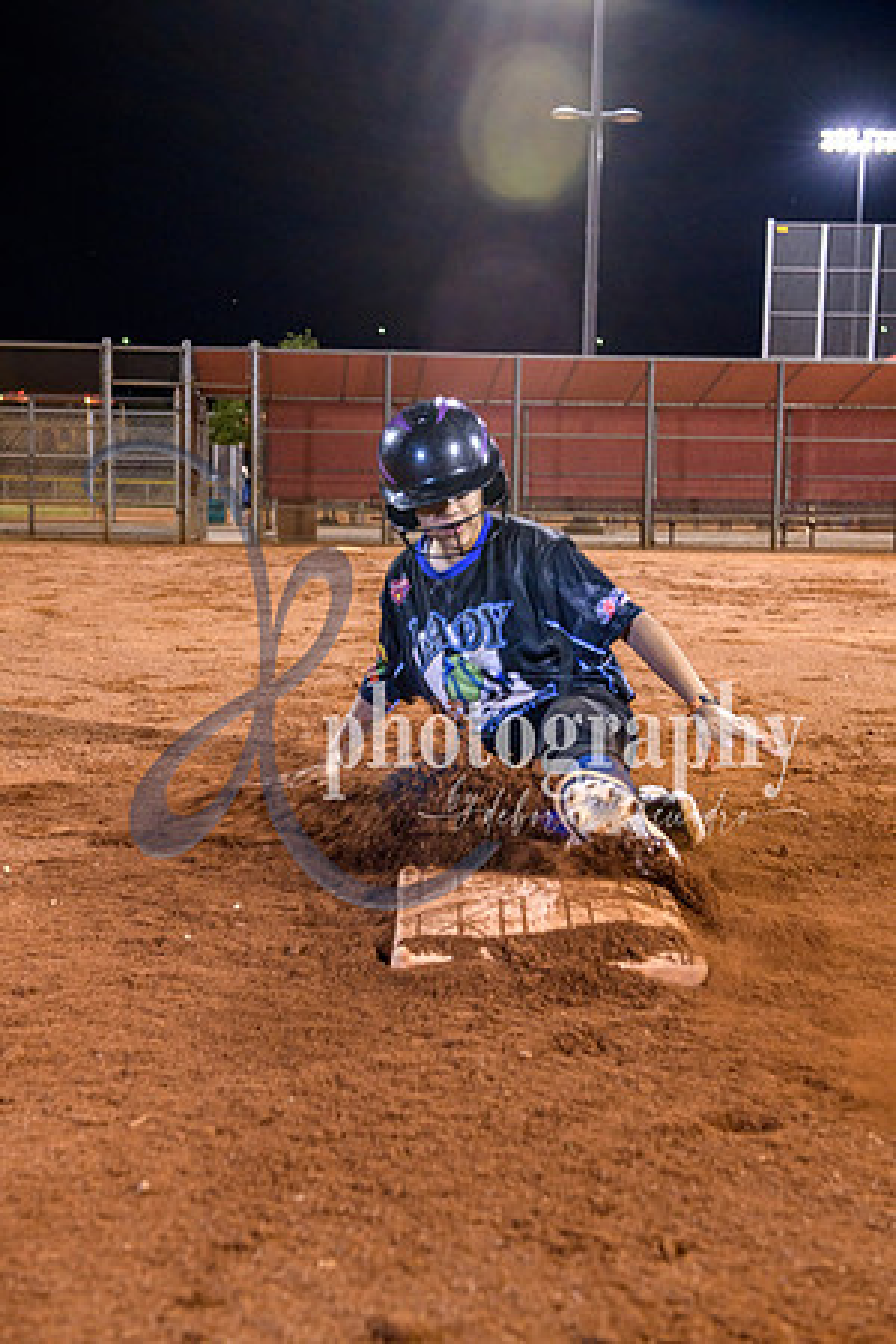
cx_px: 448
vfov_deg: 41.1
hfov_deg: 28.1
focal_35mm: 48
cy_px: 672
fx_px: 1792
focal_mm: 48
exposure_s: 1/80
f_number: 5
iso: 2000
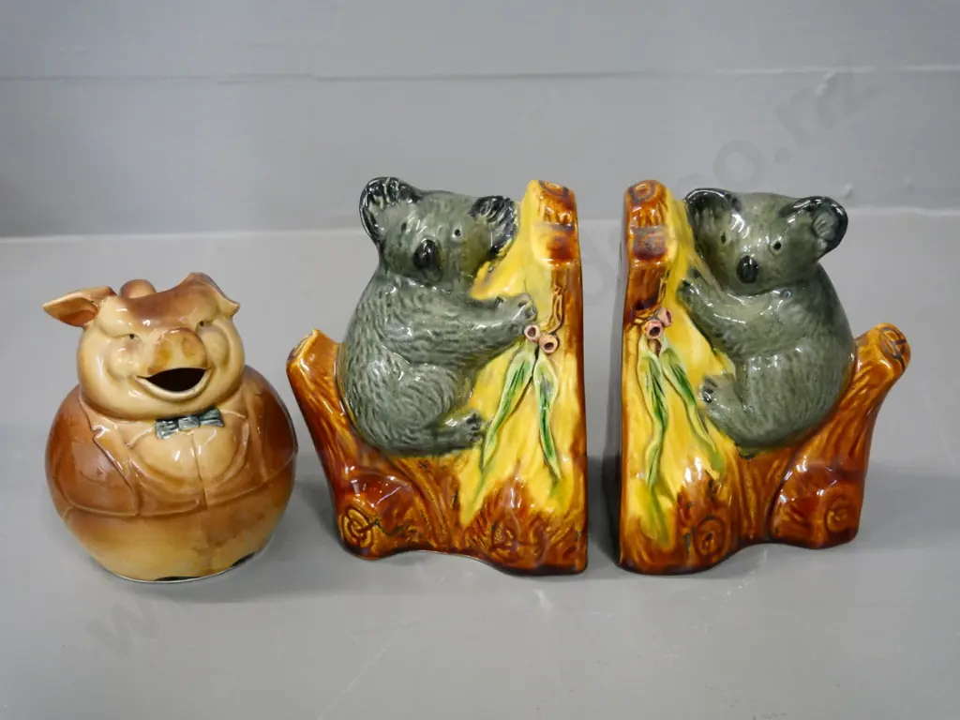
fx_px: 1109
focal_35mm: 40
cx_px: 480
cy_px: 360
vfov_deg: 36.0
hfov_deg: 46.8
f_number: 4.5
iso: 3200
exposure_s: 1/100
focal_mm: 20
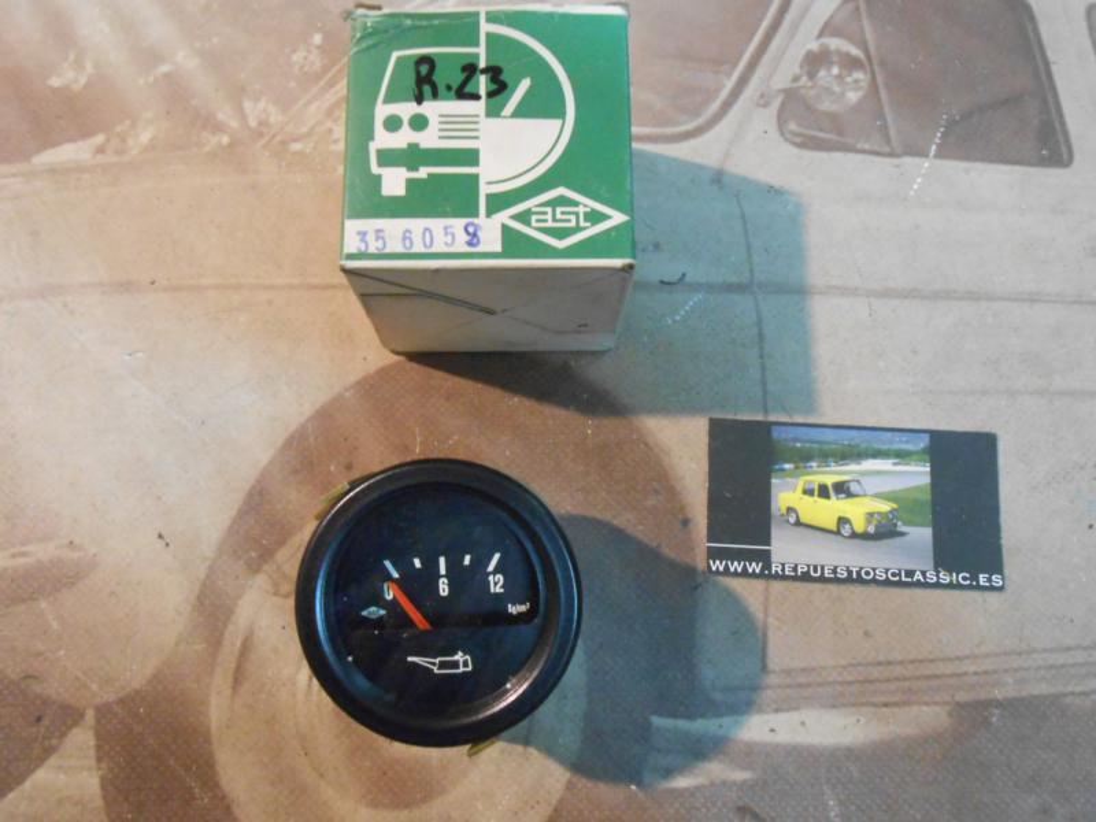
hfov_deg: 60.0
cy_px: 411
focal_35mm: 30
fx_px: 950
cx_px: 548
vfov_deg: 46.8
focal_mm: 5.3
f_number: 3.8
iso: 800
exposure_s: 1/15
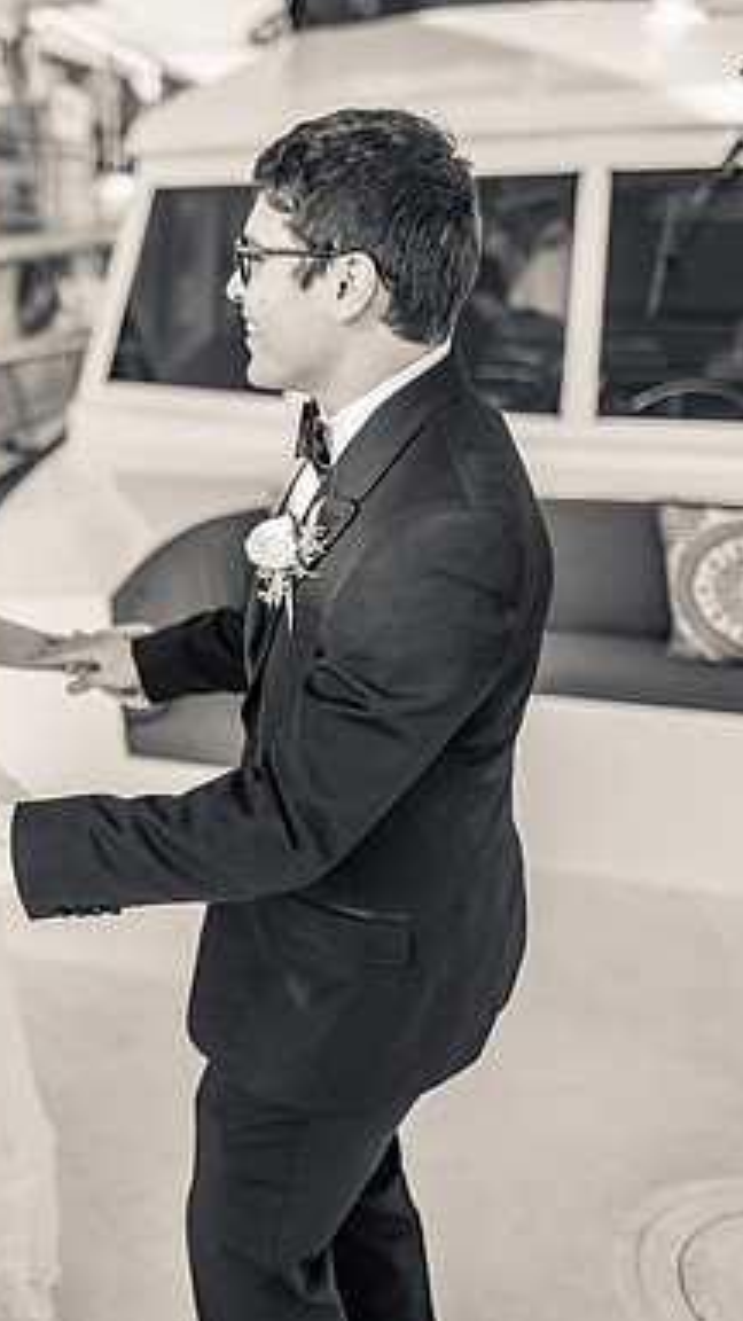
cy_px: 662
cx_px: -41
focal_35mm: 38
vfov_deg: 52.8
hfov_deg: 28.7
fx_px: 1331
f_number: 1.4
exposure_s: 1/4000
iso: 160
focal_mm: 24
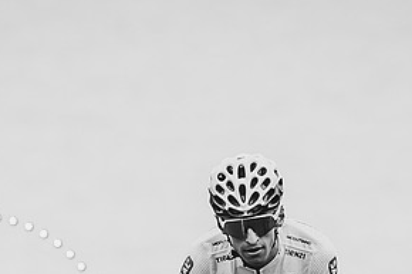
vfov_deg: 0.9
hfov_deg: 1.4
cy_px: 279
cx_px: 316
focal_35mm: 1469
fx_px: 16802
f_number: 3.5
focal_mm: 200
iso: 320
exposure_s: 1/1000
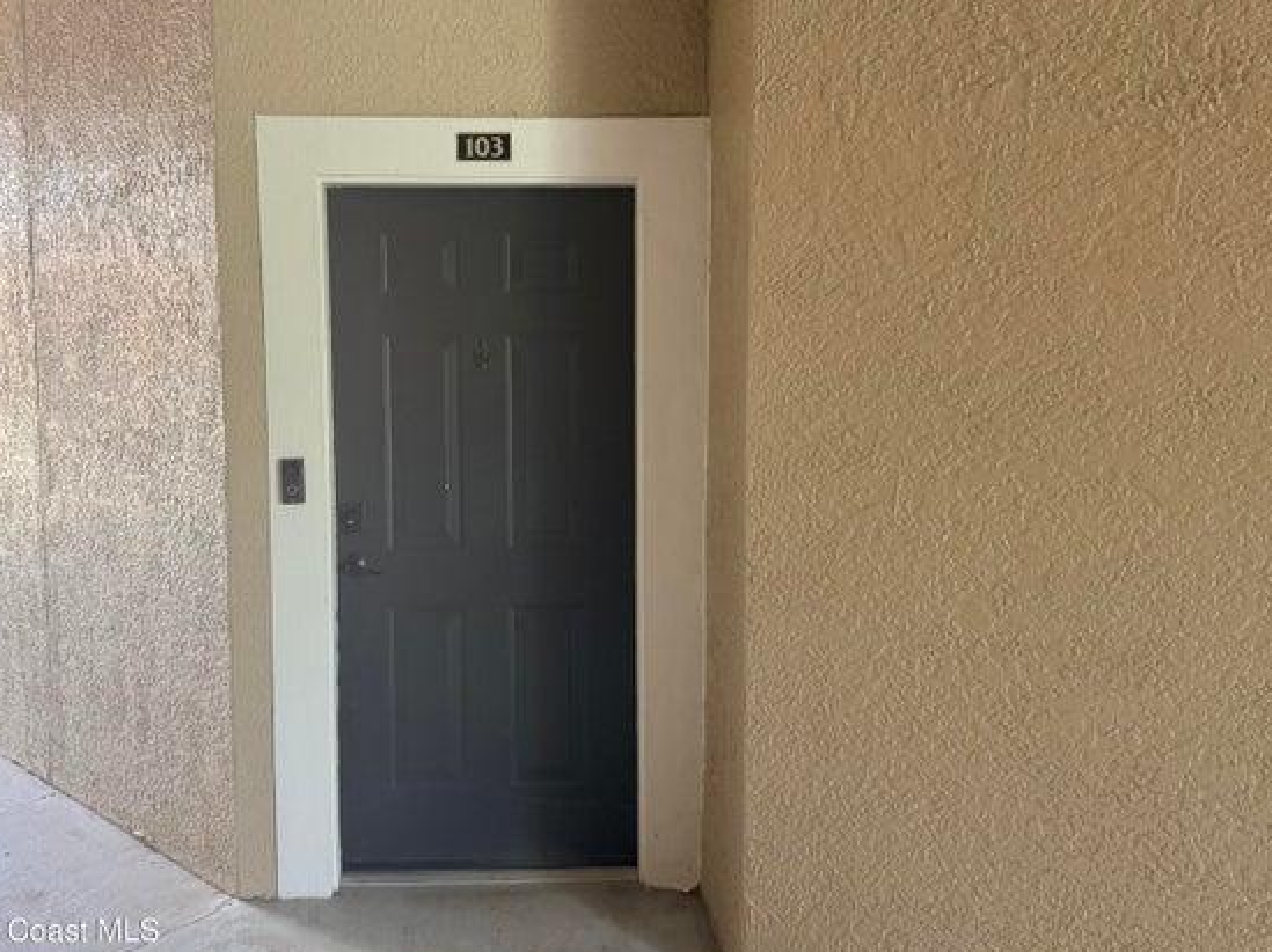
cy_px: 426
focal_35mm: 28
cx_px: 547
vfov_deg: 49.6
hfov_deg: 63.2
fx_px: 1028
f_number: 1.78
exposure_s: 1/112
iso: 200
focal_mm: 6.76
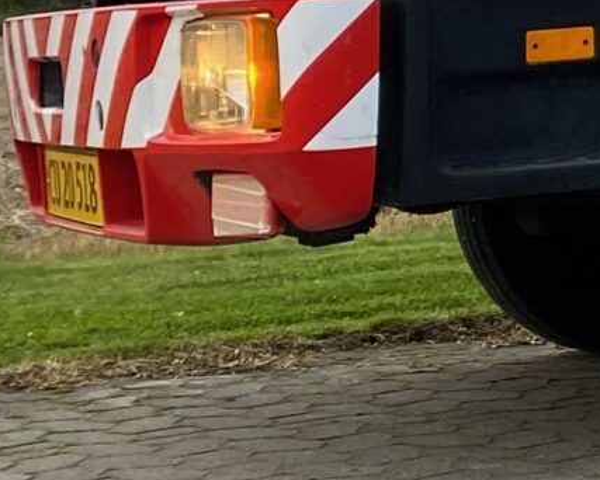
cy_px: -385
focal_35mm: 152
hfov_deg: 10.4
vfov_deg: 9.7
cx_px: 1584
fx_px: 2700
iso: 64
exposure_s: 1/121
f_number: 1.8
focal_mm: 4.25
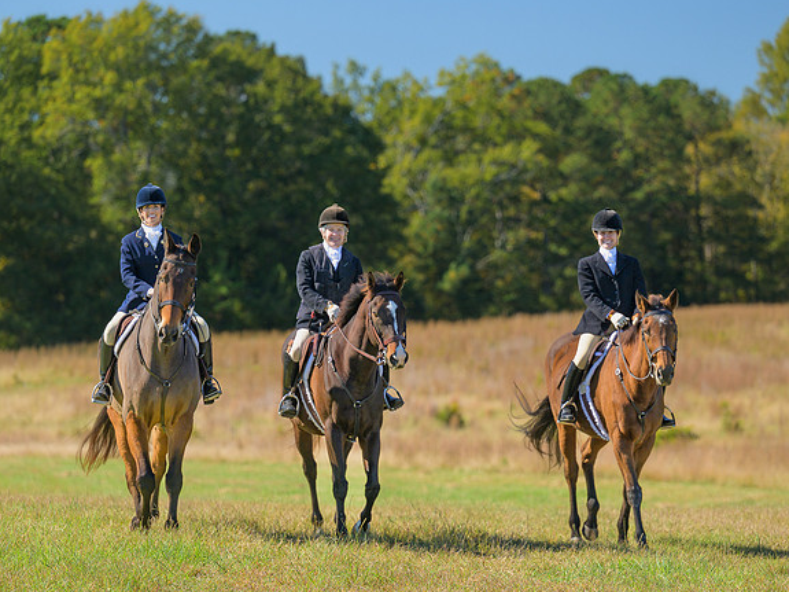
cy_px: 335
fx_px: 4854
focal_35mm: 213
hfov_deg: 9.3
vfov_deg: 7.0
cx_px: 389
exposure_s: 1/500
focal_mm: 170
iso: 200
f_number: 4
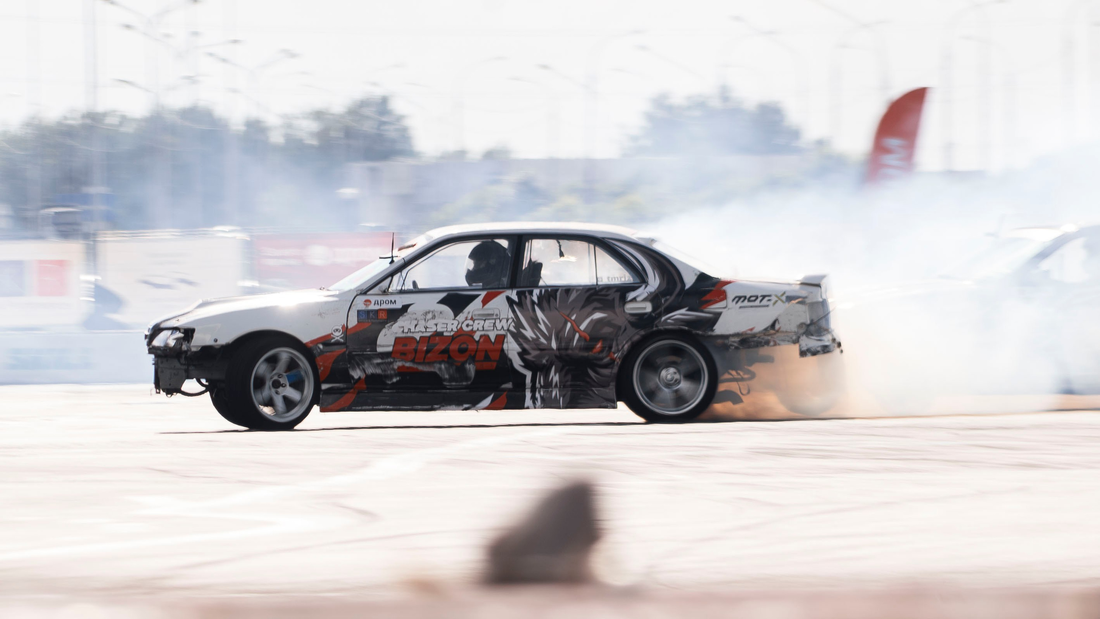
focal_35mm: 436
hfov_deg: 5.0
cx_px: 352
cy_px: 371
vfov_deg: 2.8
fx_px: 12714
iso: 100
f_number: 10
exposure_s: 1/125
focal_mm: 200
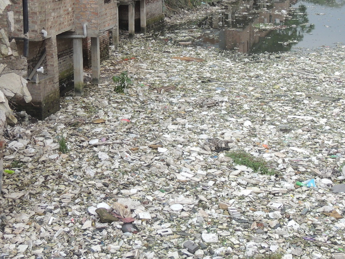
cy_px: 66
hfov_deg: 31.2
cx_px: 171
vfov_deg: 23.4
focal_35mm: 62
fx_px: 618
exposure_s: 1/50
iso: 320
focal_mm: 7.1
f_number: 3.3
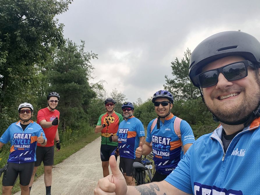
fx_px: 188
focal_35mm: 25
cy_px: 98
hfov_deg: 69.4
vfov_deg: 54.9
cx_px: 130
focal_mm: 3.17
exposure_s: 1/508
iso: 50
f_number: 2.4
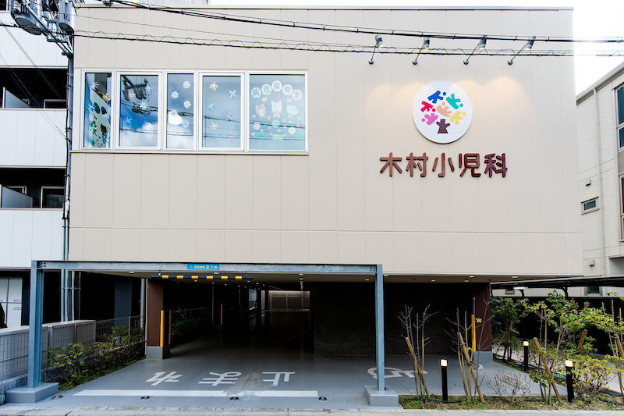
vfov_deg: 81.2
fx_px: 243
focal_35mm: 14
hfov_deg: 104.3
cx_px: 312
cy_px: 208
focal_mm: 14
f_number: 8
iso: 100
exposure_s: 1/200
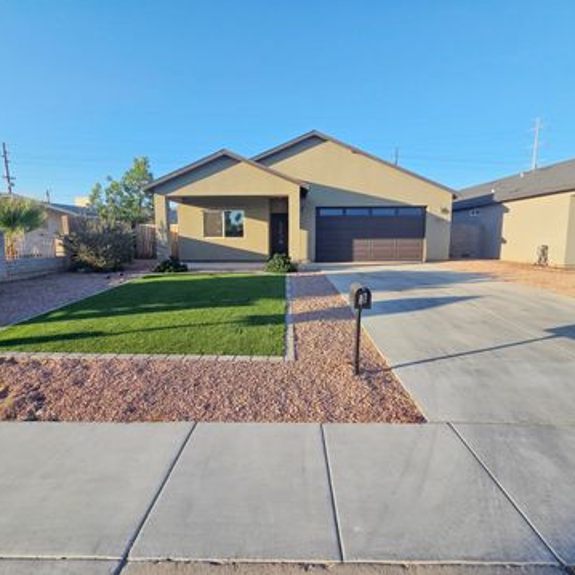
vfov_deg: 87.4
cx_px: 290
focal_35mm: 16
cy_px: 276
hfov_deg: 87.4
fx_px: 301
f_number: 2.2
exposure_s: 1/1248
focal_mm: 2.2
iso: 50
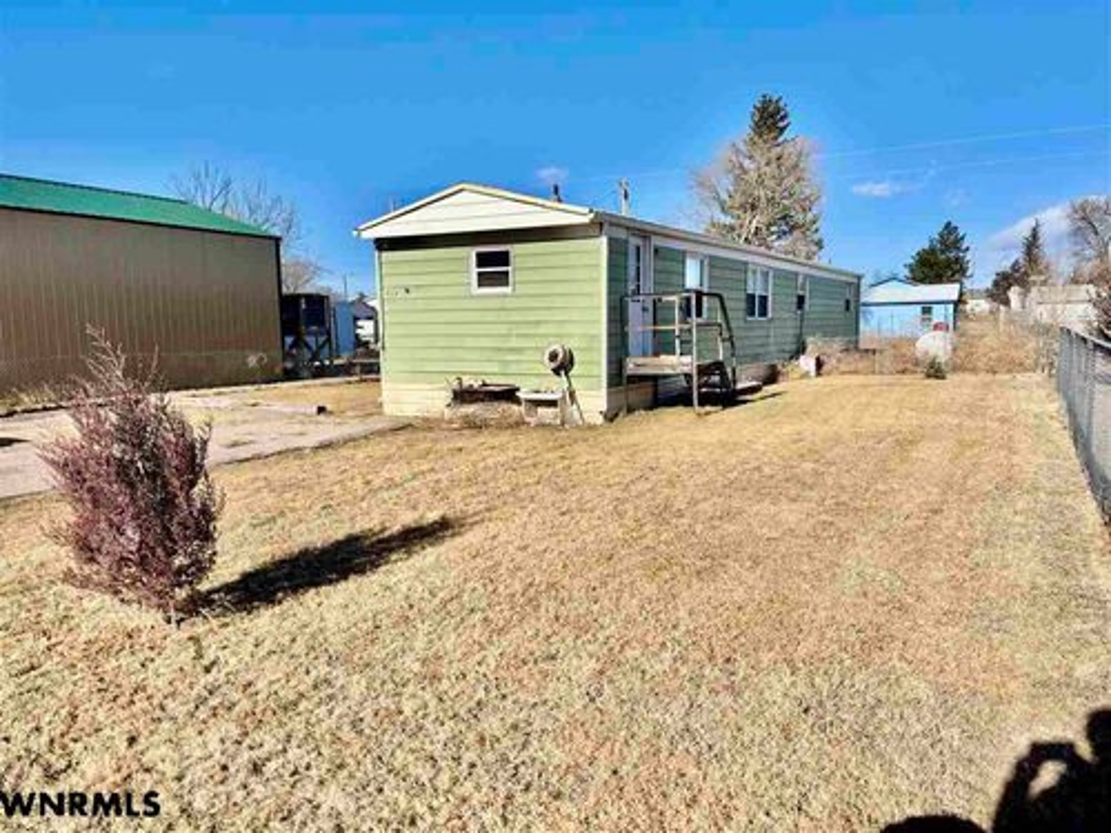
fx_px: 834
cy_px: 416
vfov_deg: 53.1
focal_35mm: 26
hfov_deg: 67.3
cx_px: 556
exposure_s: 1/4854
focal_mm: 5.96
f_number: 1.6
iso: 50
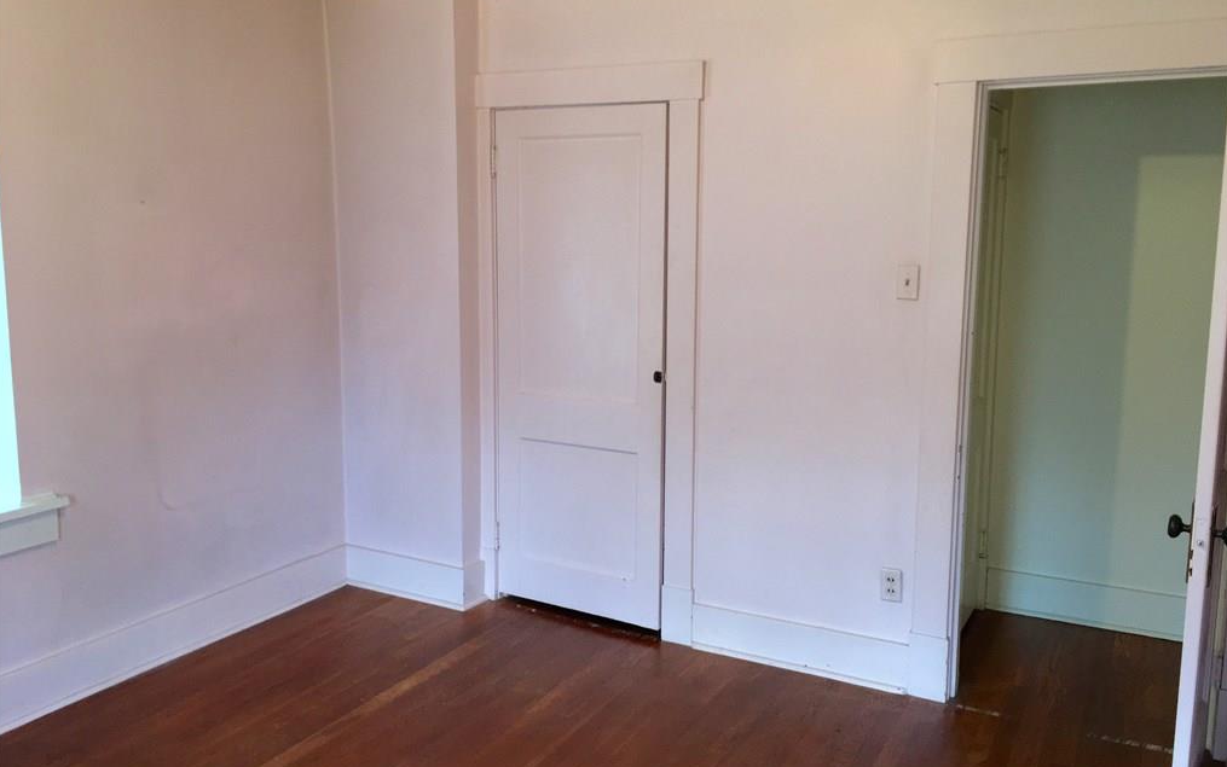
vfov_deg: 40.6
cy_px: 377
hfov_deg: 61.2
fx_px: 1037
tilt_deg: -8.1
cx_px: 612
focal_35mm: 31
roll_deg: -0.2
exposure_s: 1/30
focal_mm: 4.15
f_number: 2.2
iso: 64
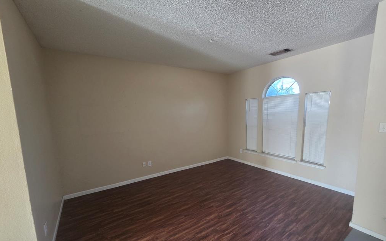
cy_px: 134
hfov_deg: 105.3
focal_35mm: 14
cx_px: 193
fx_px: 147
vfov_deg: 78.3
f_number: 2.2
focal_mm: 2.2
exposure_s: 1/60
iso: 500
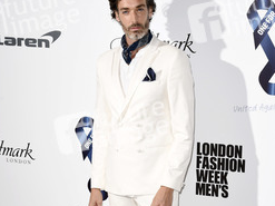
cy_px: 184
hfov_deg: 19.1
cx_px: 144
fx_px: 818
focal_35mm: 103
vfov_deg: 14.2
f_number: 7.1
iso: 640
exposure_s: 1/250
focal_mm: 66
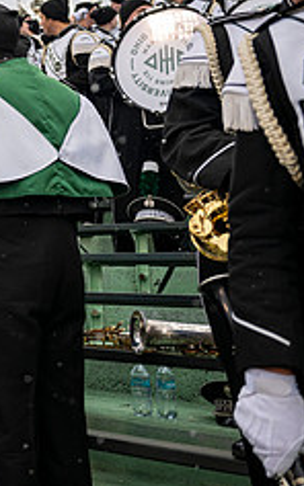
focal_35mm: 60
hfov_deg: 17.3
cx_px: -257
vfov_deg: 33.4
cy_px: 126
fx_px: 796
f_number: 2.8
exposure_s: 1/500
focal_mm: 24
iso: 160
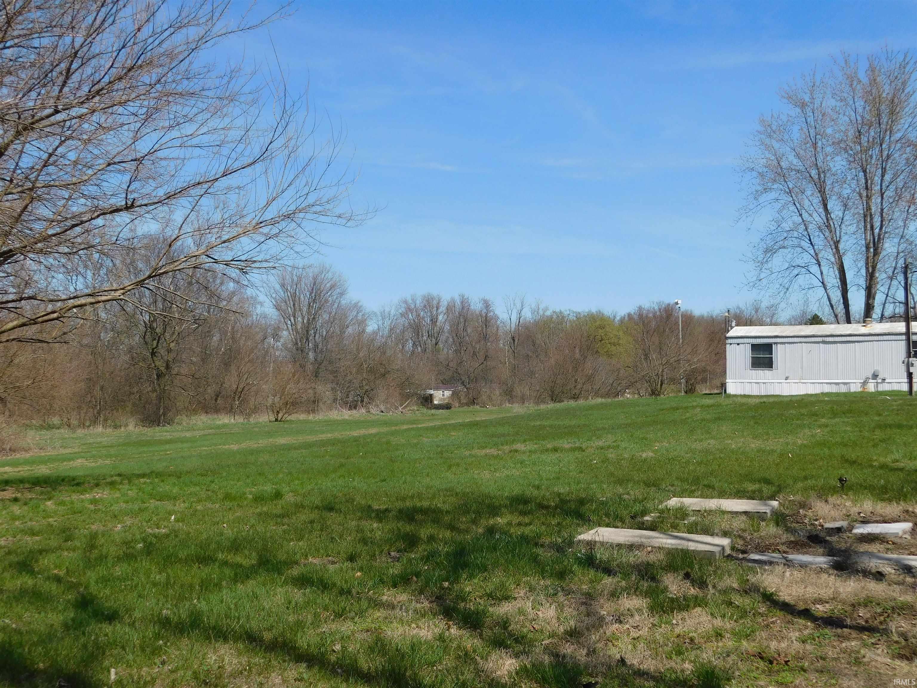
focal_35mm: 36
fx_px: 954
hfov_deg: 51.4
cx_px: 458
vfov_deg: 39.7
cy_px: 344
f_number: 7
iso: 125
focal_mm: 6.3
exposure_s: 1/400
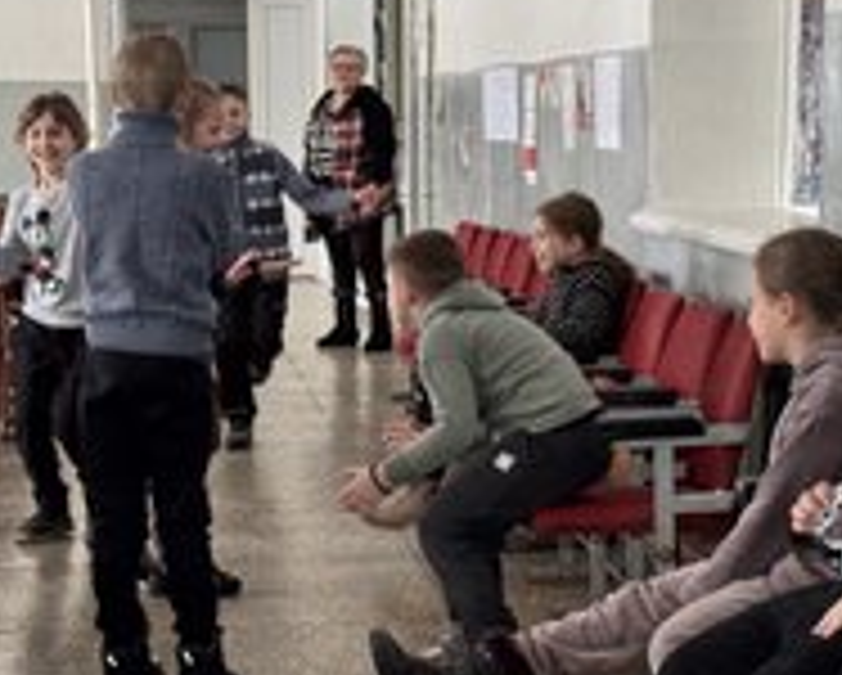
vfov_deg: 15.3
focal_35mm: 100
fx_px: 2495
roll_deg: +0.8
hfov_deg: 19.2
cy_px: 536
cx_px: 428
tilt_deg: -8.2
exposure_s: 1/54
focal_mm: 6.76
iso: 250
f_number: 1.78
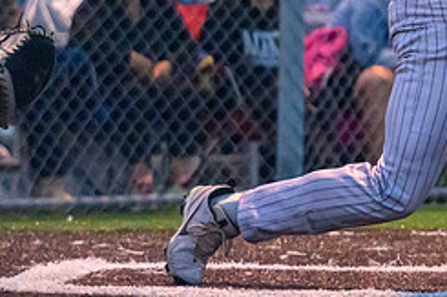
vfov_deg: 2.9
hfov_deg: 4.4
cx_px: 485
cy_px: -104
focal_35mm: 465
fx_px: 5770
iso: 12800
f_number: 2.8
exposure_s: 1/2000
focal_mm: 120
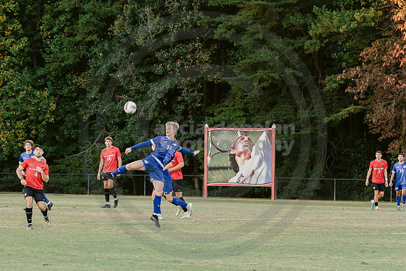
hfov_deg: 11.1
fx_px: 2091
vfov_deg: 7.4
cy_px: 226
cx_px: 142
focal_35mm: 185
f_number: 4.5
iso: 640
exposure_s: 1/250
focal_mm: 90
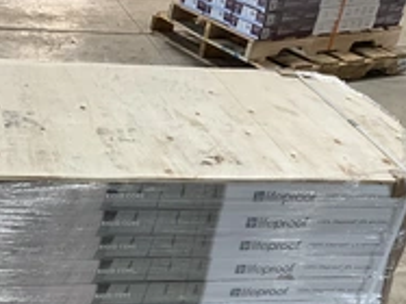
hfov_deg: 30.3
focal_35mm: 62
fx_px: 727
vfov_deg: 22.6
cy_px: 315
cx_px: 65
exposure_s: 1/60
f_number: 1.8
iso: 80
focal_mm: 3
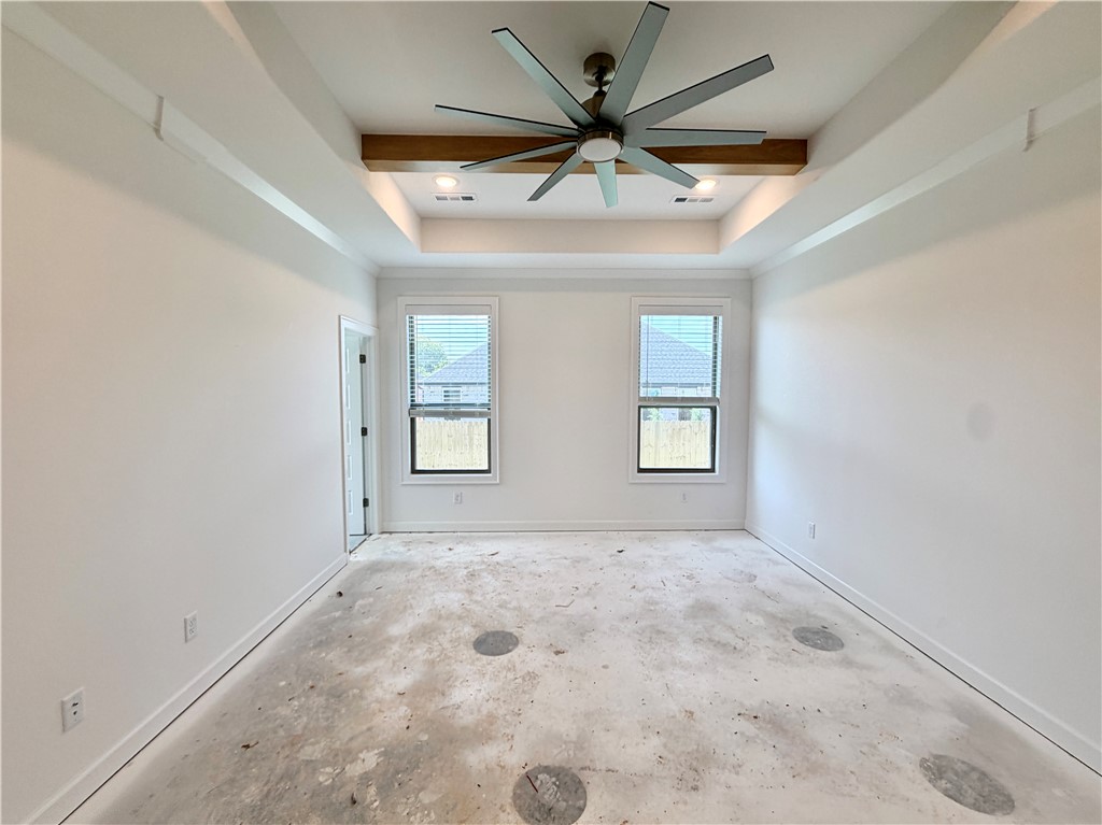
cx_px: 551
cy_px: 412
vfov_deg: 85.6
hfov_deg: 102.1
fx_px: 445
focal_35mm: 14
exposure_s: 1/120
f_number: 2.2
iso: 64
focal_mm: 2.22
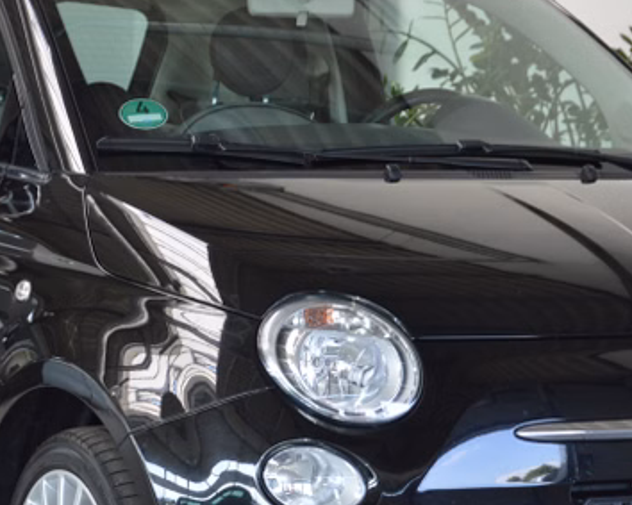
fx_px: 2675
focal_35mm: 143
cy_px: 369
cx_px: 309
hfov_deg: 13.5
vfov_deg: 10.8
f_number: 5
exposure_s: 1/100
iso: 400
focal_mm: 45
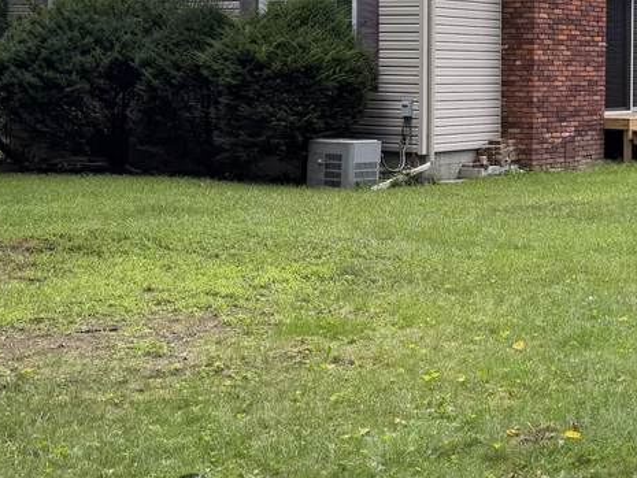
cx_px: 704
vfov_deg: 21.8
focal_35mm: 66
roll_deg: -1.0
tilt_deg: +0.6
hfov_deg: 26.9
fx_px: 1215
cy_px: 63
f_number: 1.78
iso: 100
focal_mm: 6.76
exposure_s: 1/426
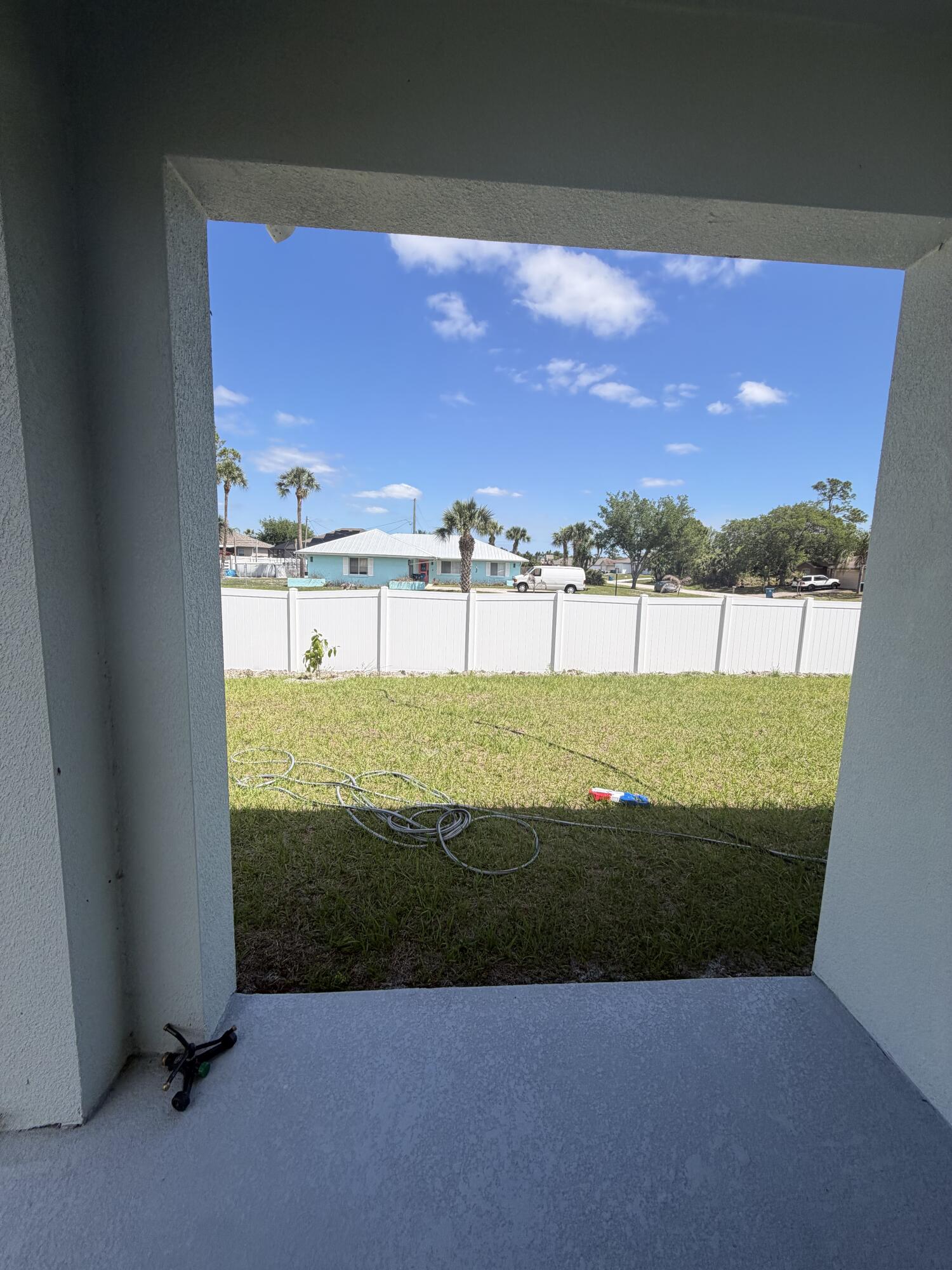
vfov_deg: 102.1
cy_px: 635
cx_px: 476
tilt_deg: -8.2
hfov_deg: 85.7
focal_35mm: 14
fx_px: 513
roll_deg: -0.7
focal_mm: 2.22
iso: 20
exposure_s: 1/770
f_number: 2.2
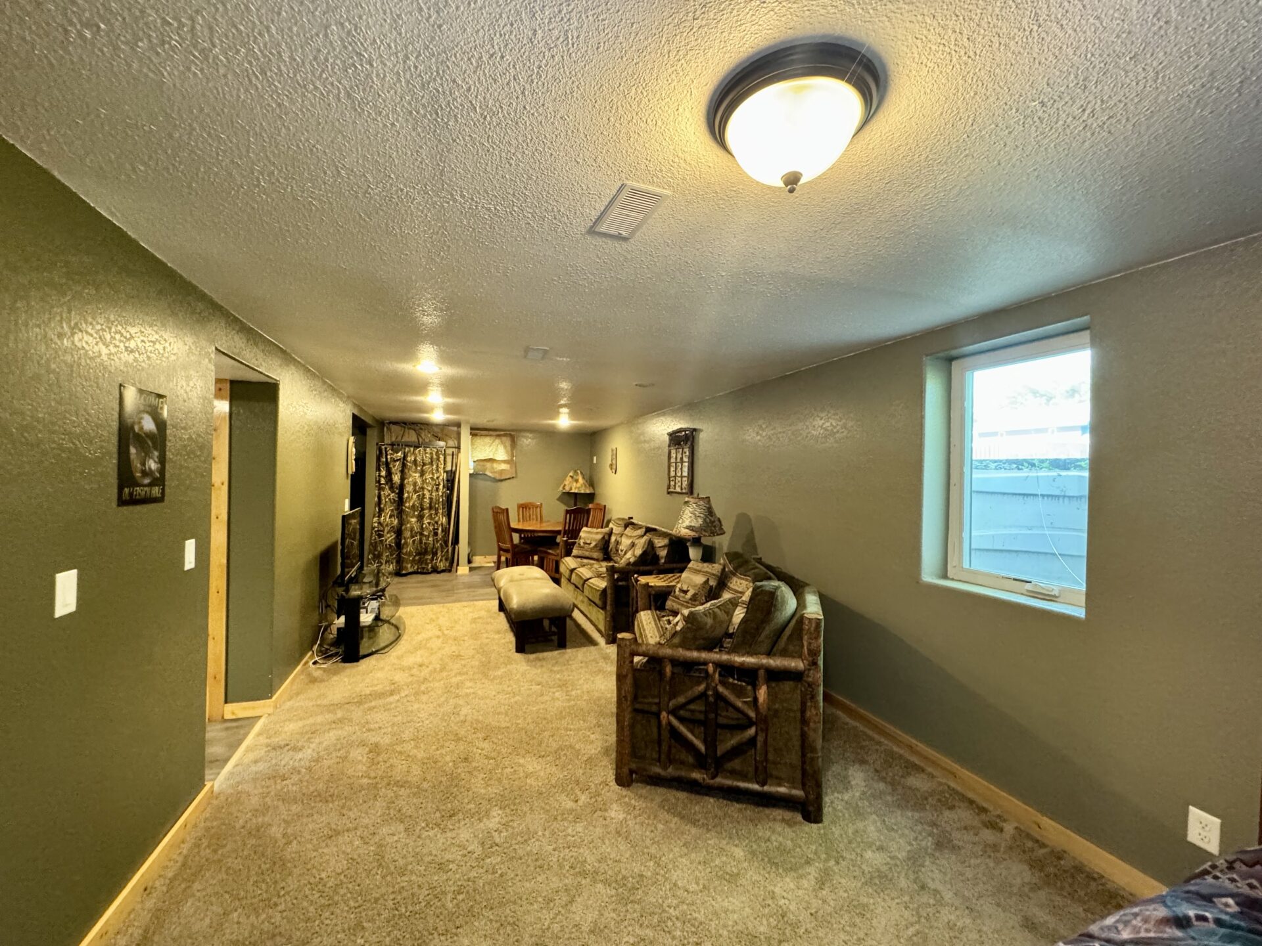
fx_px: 510
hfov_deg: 102.1
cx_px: 631
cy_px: 473
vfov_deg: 85.7
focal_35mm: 14
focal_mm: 2.22
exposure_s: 1/60
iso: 640
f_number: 2.2
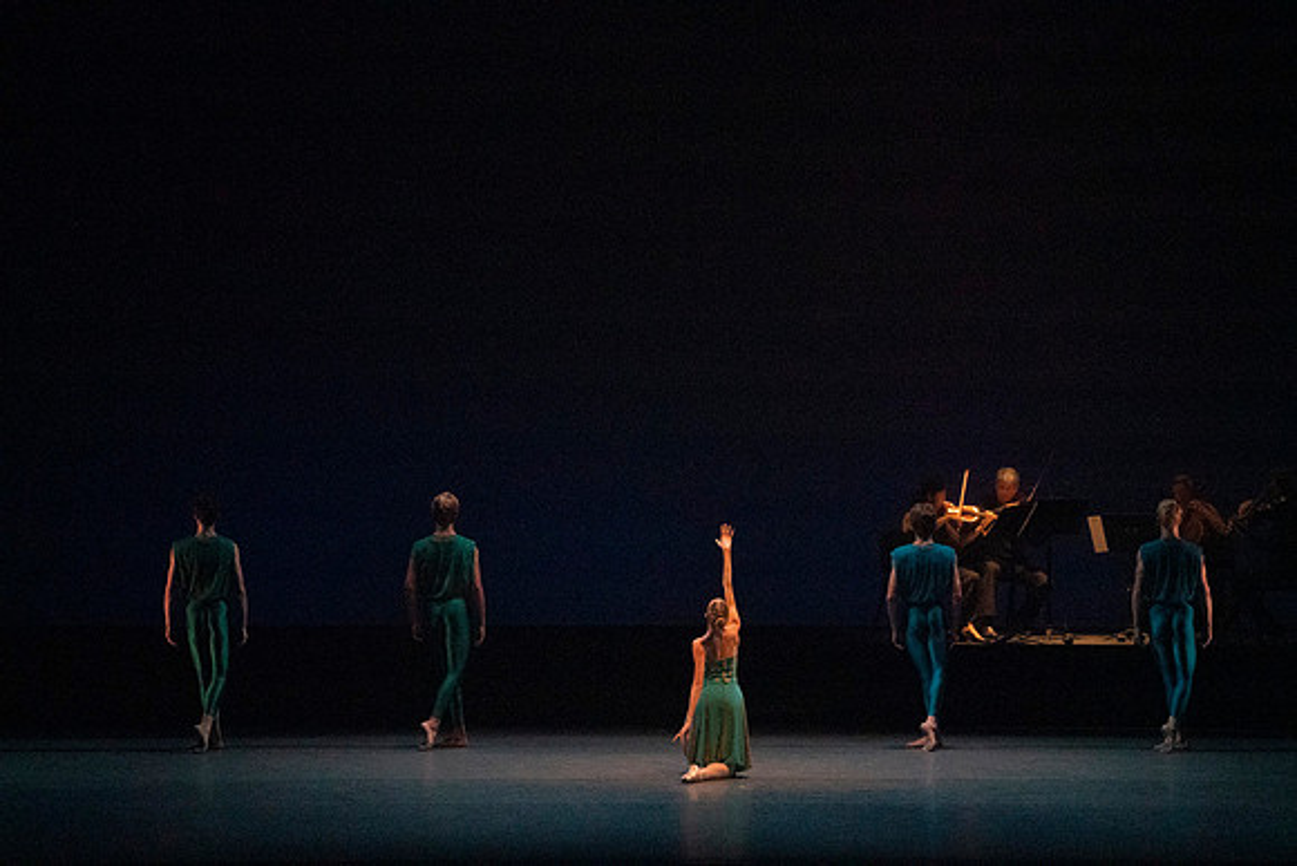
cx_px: 648
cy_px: 433
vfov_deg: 8.4
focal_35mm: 164
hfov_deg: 12.5
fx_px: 5910
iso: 25600
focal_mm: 164
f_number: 8
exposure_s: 1/400
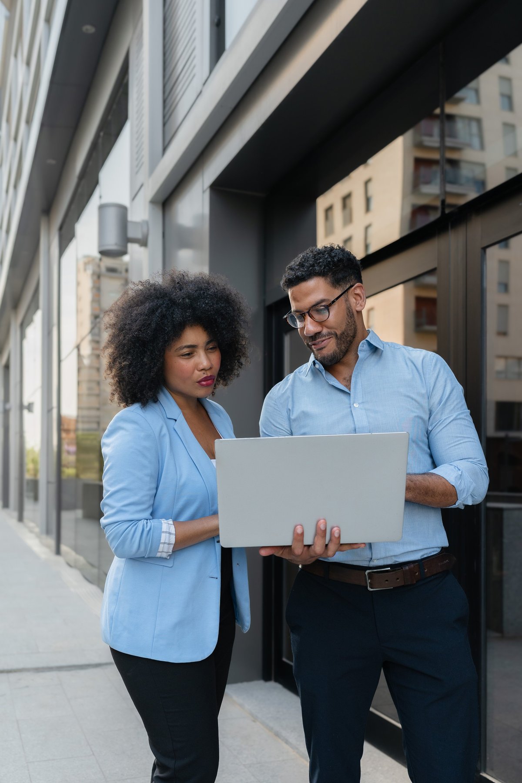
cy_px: 392
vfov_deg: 54.4
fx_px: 761
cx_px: 261
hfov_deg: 37.9
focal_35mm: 35
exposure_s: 1/320
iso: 400
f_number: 3.5
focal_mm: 35
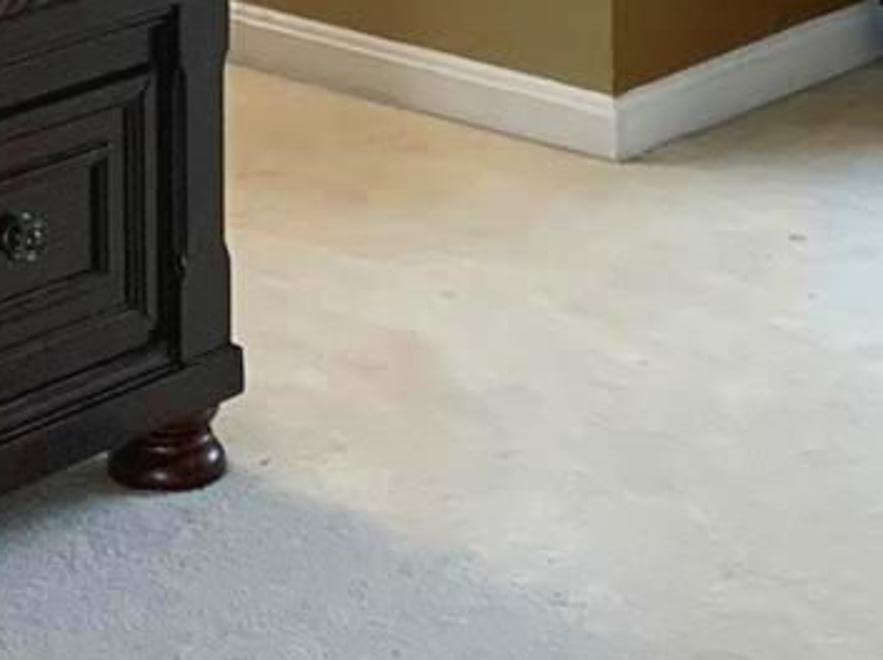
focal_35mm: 151
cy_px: -570
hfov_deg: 12.9
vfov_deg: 9.3
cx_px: -33
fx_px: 3848
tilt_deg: -8.8
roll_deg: +0.0
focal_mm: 4.25
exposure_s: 1/45
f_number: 1.8
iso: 400
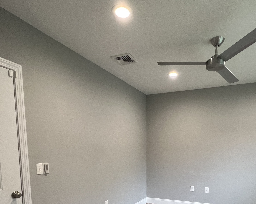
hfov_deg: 71.8
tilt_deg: -7.8
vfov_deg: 55.7
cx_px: 155
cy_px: 168
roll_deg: -0.4
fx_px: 174
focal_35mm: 23
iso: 250
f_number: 1.8
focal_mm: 1.57
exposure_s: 1/100
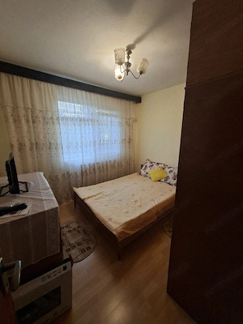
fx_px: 122
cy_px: 162
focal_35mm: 13
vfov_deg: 106.2
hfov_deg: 89.9
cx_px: 122
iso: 100
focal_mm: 1.74
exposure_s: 1/50
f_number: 2.2
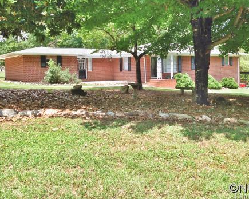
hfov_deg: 42.9
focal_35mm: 43
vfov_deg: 34.7
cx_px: 134
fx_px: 317
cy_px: 77
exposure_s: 1/374
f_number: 2.4
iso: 50
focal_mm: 4.12
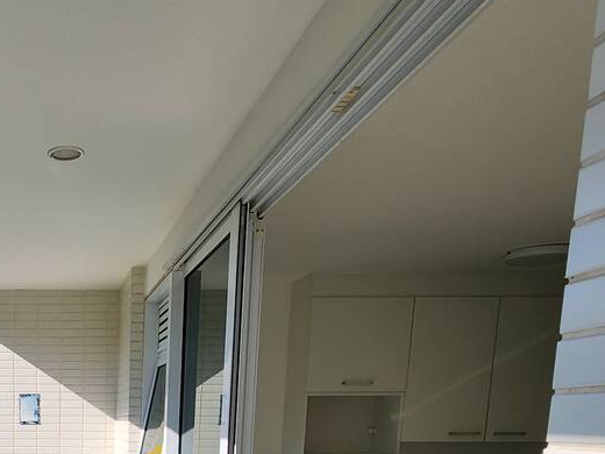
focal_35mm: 36
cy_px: 529
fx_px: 629
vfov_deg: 33.3
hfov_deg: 45.7
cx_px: 43
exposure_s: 1/2186
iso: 50
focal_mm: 2.2
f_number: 2.2
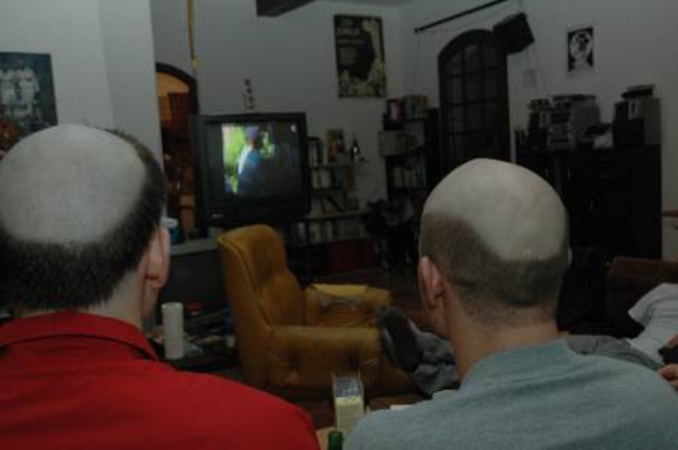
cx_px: 339
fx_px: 705
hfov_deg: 51.3
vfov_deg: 35.4
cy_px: 225
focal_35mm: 38
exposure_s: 1/60
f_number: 5.6
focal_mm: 25
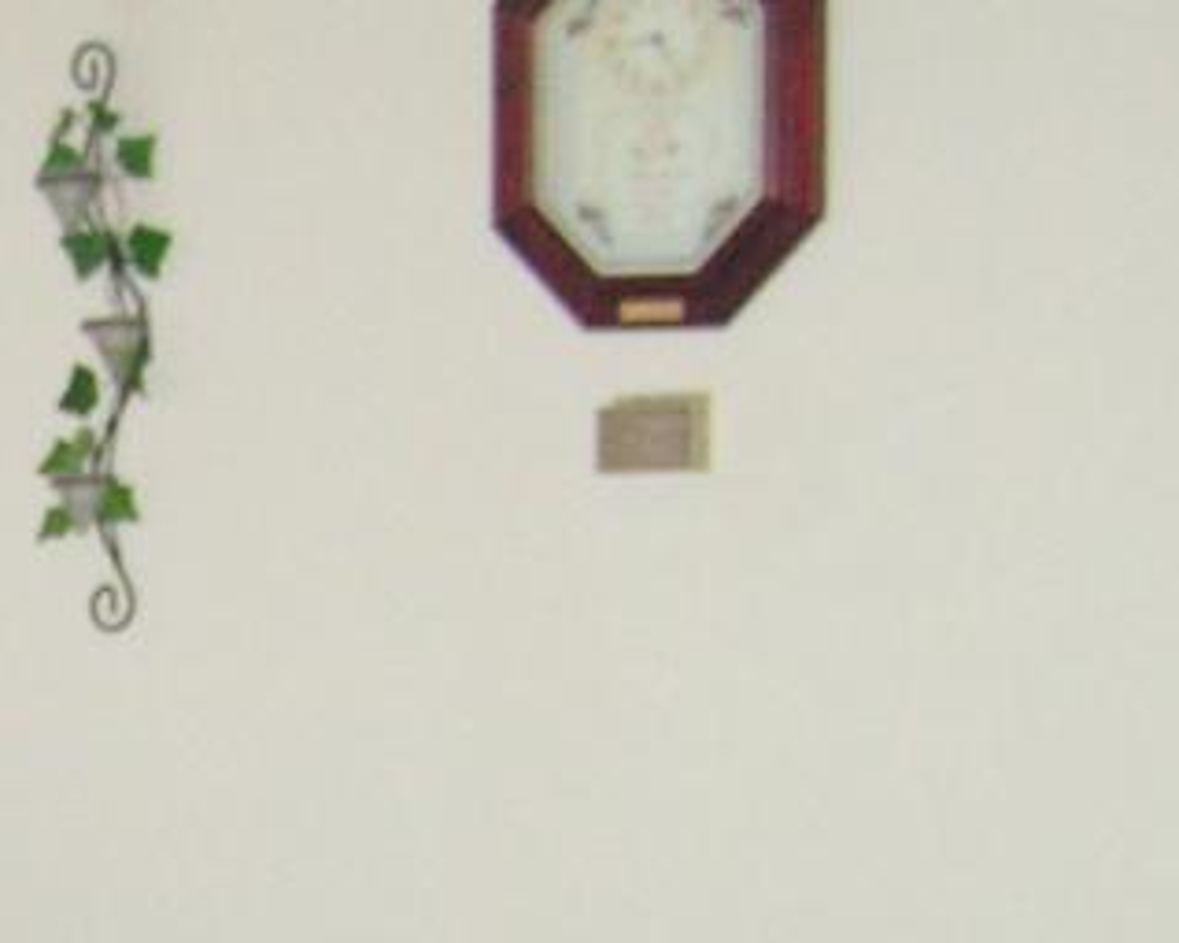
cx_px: -562
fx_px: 5198
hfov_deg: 12.3
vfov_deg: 10.2
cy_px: 1065
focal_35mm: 149
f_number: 2.8
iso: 200
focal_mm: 6.3
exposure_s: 1/40
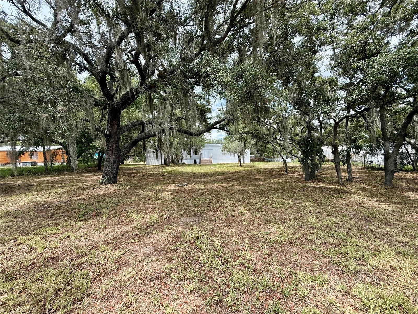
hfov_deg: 102.1
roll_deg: -0.8
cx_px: 209
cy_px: 157
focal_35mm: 14
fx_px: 169
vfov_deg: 85.7
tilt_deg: +0.1
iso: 64
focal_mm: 2.22
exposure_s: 1/549
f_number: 2.2
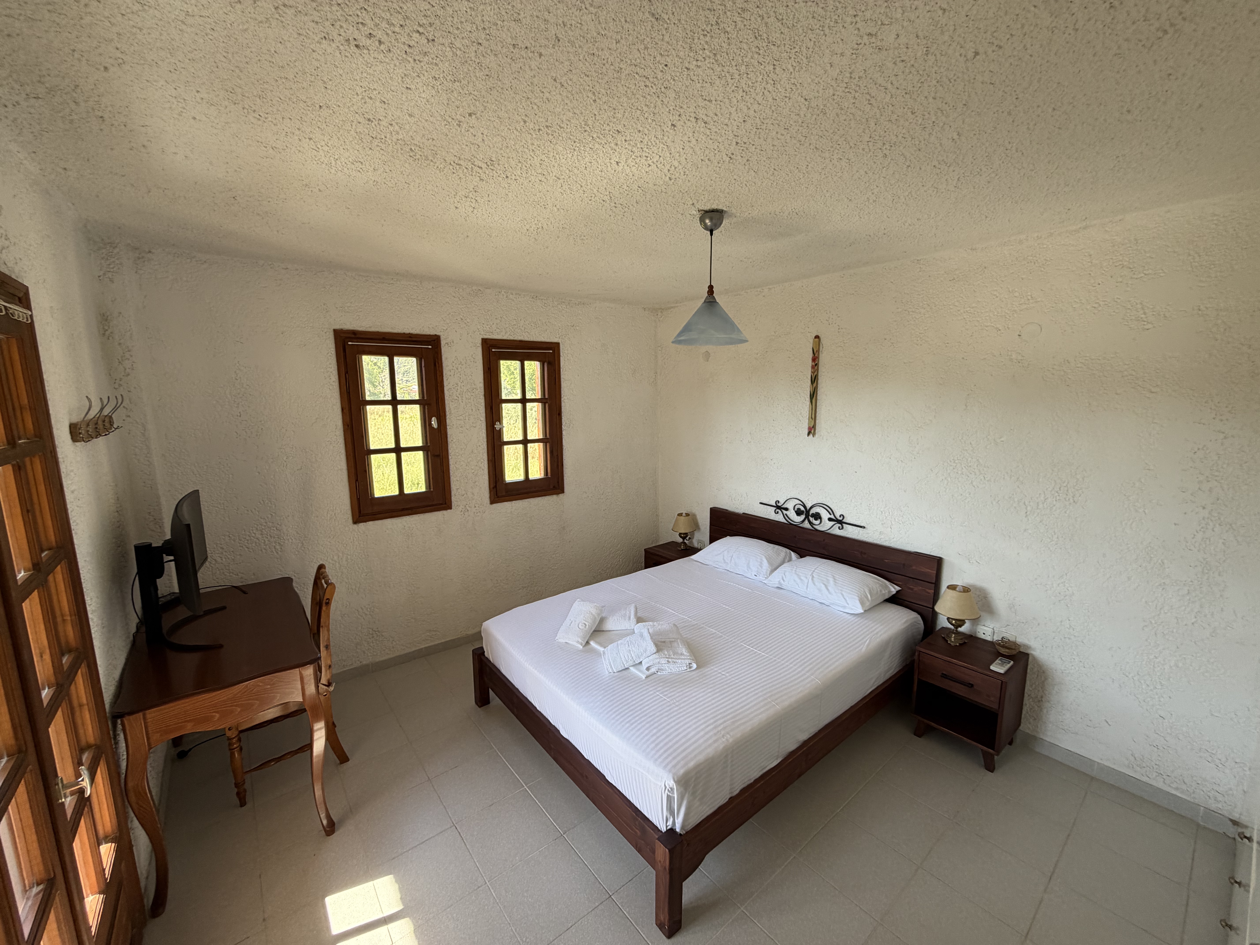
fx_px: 510
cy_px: 472
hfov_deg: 102.1
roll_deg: +0.7
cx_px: 630
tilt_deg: -8.5
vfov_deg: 85.7
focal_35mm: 14
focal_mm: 2.22
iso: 100
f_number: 2.2
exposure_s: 1/121
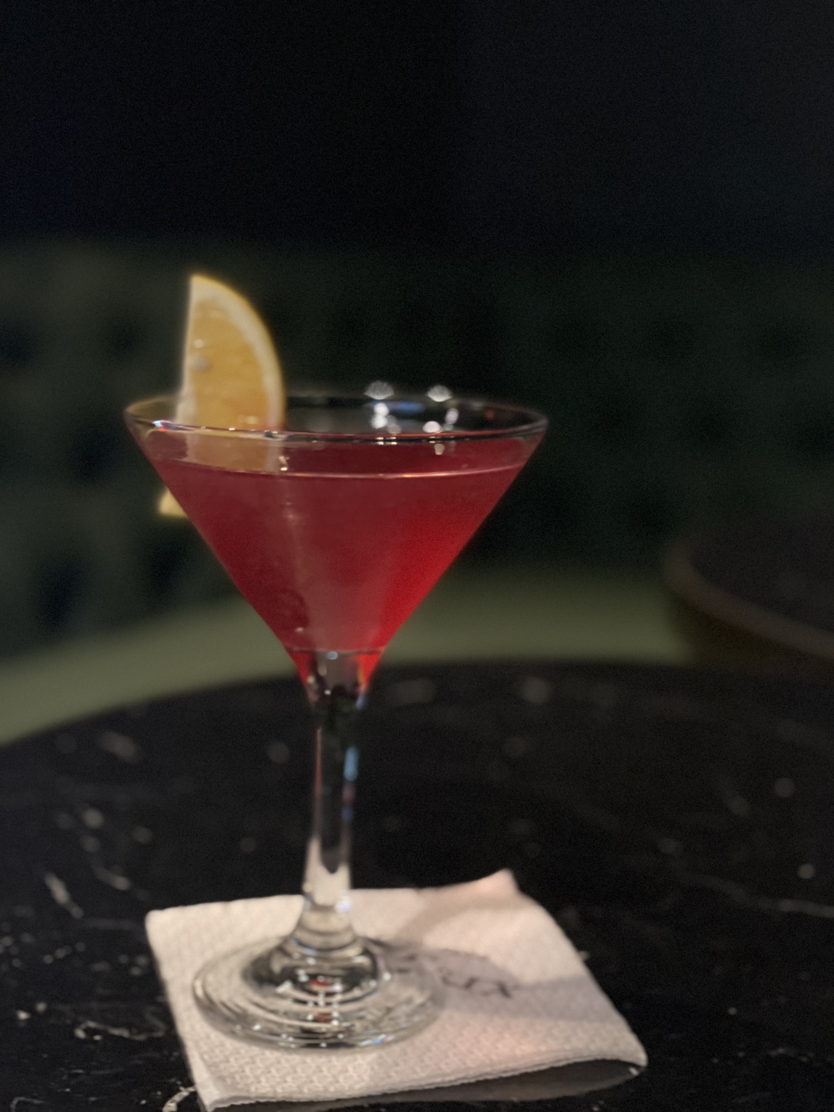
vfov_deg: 36.8
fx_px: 1670
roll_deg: -2.8
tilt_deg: -10.7
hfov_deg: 28.0
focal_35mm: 52
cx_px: 417
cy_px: 556
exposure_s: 1/15
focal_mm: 6
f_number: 2
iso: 1250
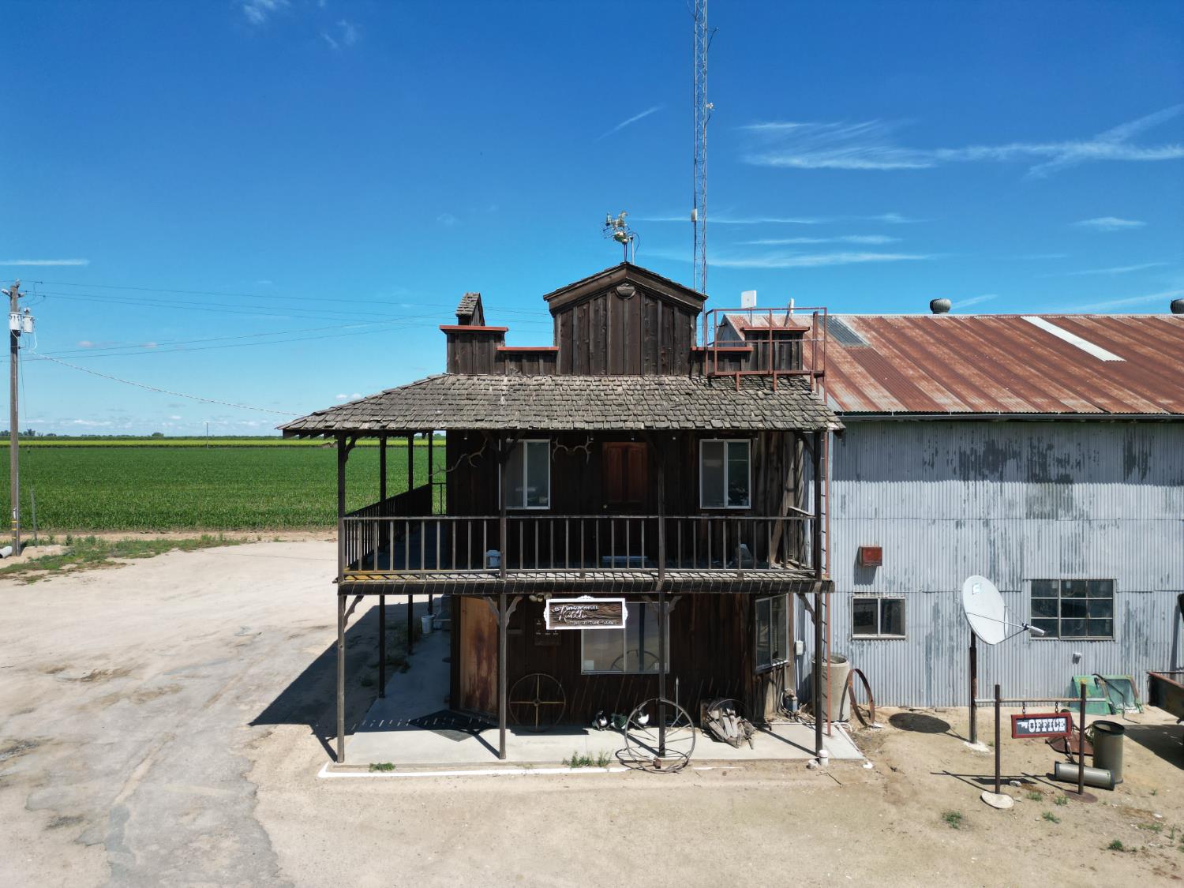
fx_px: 821
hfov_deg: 71.6
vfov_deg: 56.8
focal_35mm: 24
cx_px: 592
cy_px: 444
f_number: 1.7
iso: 110
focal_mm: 6.72
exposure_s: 1/3000
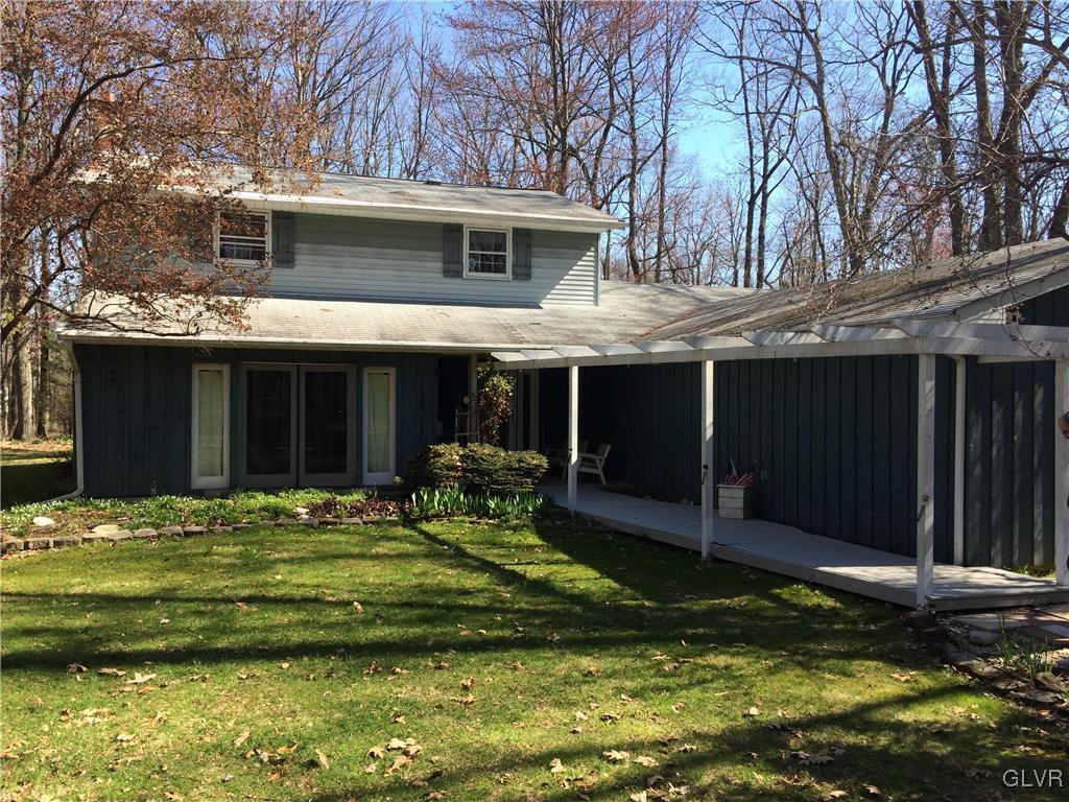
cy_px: 401
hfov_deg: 61.7
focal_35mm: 29
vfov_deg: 48.2
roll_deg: +0.7
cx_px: 534
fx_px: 896
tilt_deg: -2.8
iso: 32
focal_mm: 4.15
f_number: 2.2
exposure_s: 1/707
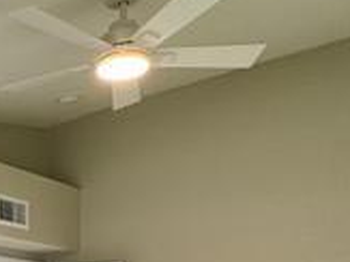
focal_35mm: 55
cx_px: -26
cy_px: 380
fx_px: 556
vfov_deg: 22.4
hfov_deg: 31.4
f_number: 2.2
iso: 80
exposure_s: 1/120
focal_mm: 2.22
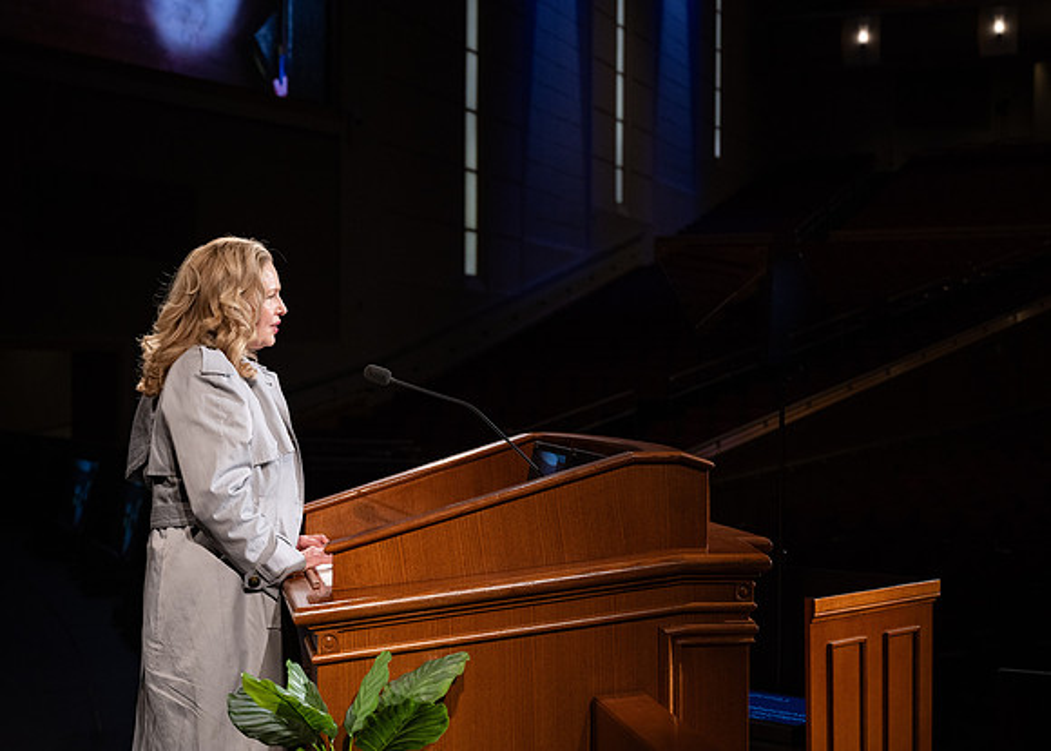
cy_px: 376
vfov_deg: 25.0
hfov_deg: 34.6
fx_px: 1689
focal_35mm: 57
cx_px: 488
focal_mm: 54
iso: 1000
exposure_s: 1/200
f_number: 4
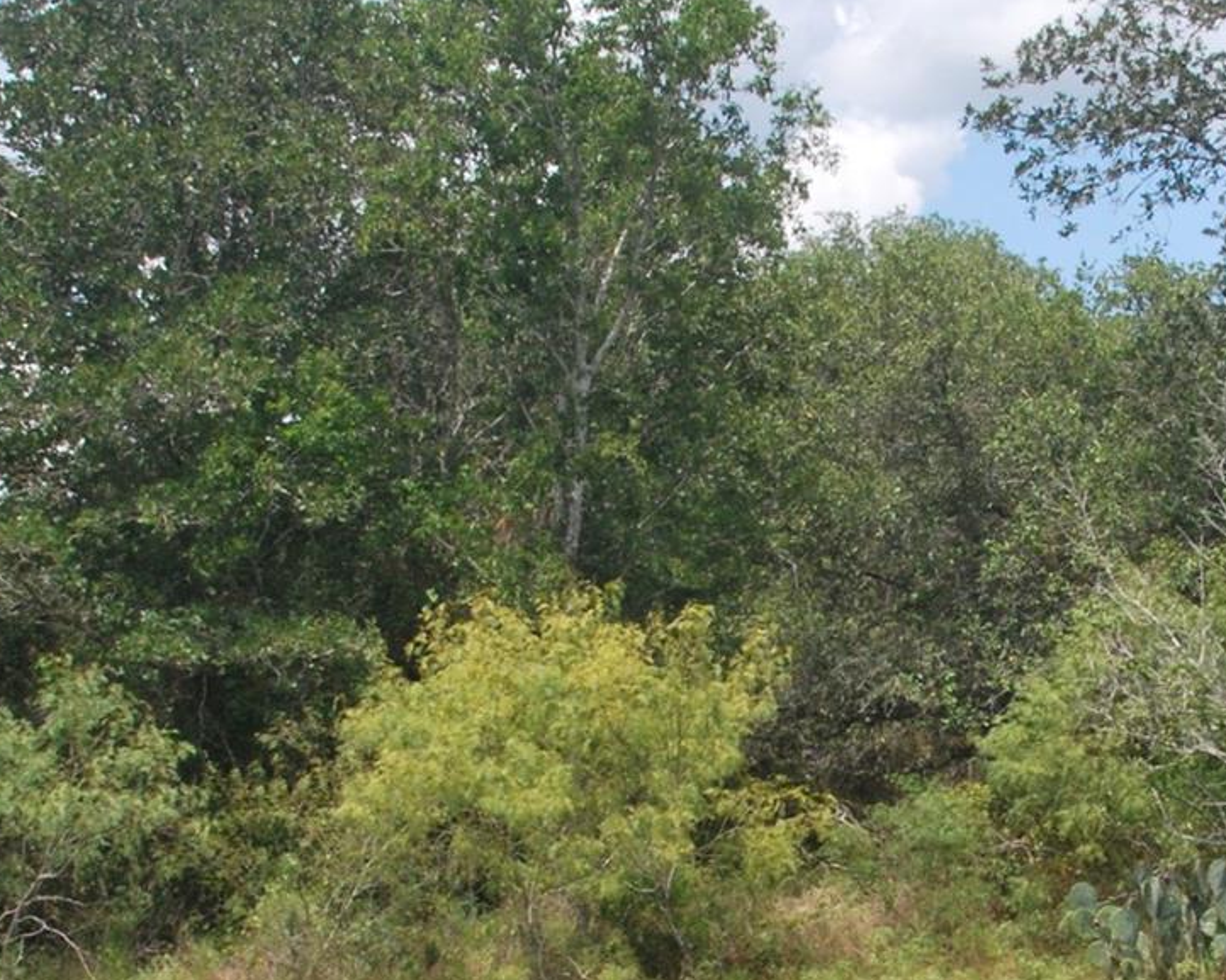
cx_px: 980
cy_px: 741
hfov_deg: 21.5
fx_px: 3192
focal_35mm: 88
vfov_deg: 17.3
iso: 400
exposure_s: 1/200
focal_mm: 22
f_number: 14
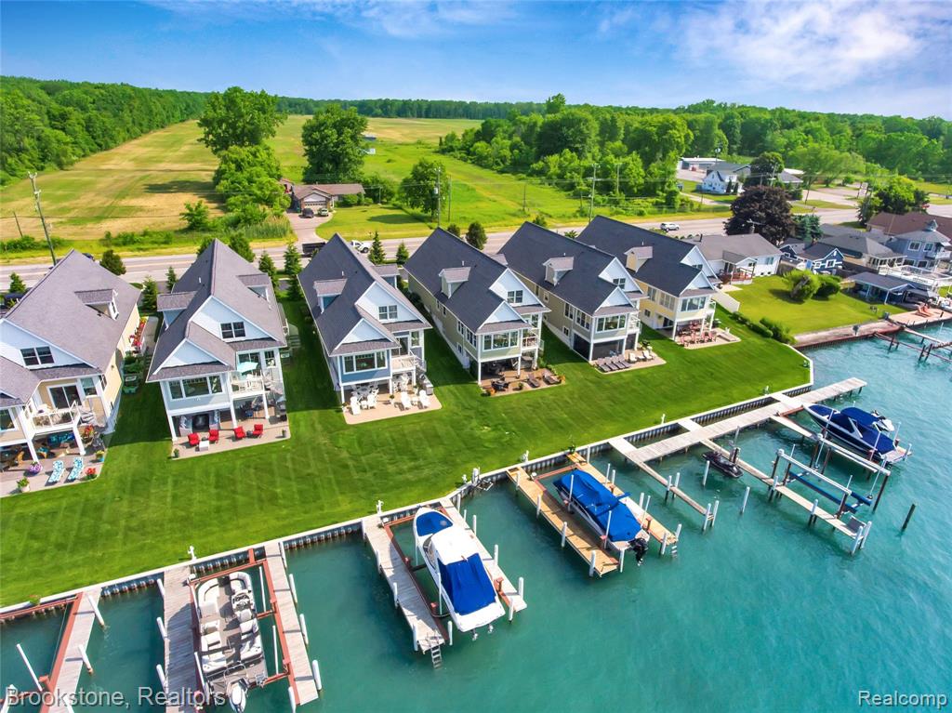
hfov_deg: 81.8
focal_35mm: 20
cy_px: 356
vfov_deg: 65.9
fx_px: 550
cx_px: 476
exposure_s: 1/3000
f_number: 2.8
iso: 100
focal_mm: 3.61
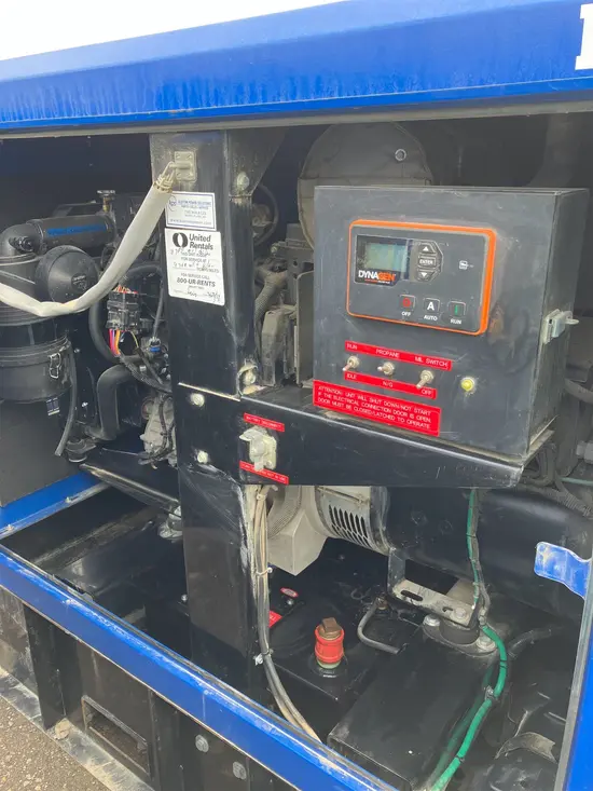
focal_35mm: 28
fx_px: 639
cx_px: 296
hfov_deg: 49.8
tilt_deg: -20.4
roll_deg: +1.5
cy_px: 396
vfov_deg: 63.4
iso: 50
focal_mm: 3.99
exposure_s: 1/121
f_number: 1.8
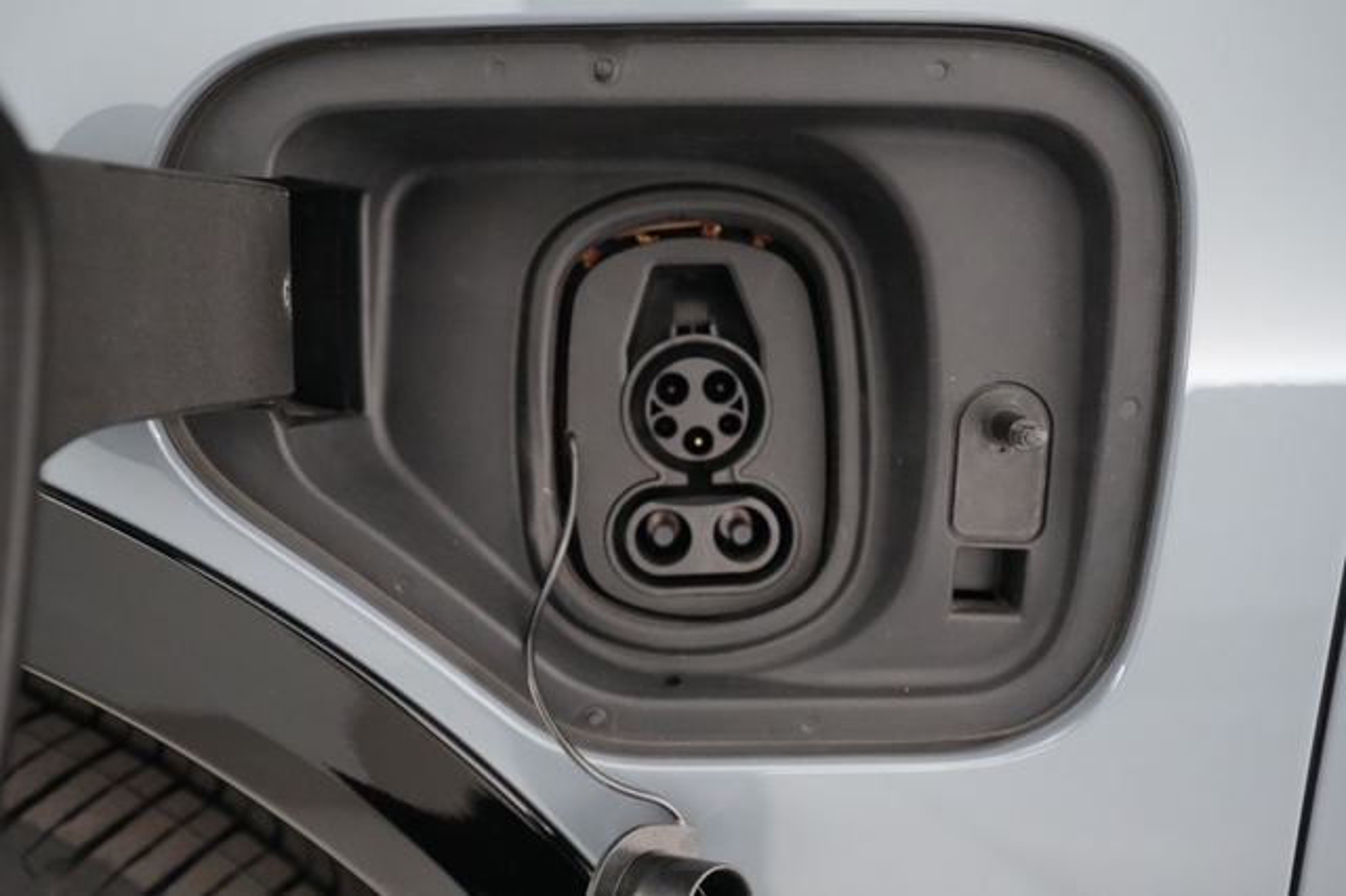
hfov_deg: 65.5
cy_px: 448
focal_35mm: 28
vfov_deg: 46.4
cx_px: 673
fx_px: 1046
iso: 12800
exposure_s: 1/160
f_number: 3.2
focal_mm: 28
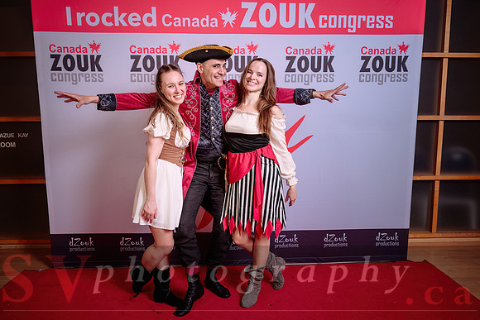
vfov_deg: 44.0
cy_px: 168
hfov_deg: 62.4
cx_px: 240
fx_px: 396
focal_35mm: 30
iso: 100
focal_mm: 28
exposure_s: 1/160
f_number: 5
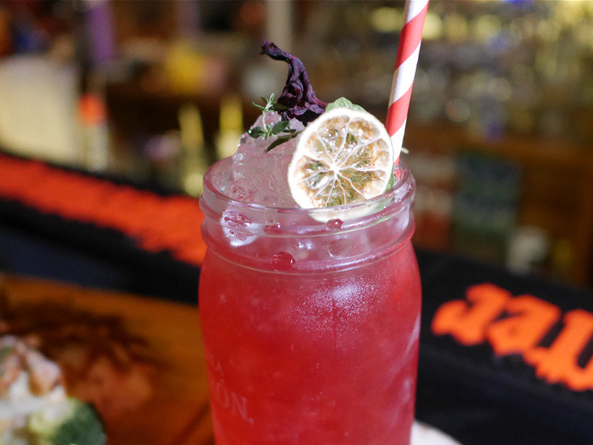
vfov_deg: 34.7
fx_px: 702
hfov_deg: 45.8
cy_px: 303
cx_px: 297
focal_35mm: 41
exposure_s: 1/60
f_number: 1.7
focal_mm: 15
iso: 2500
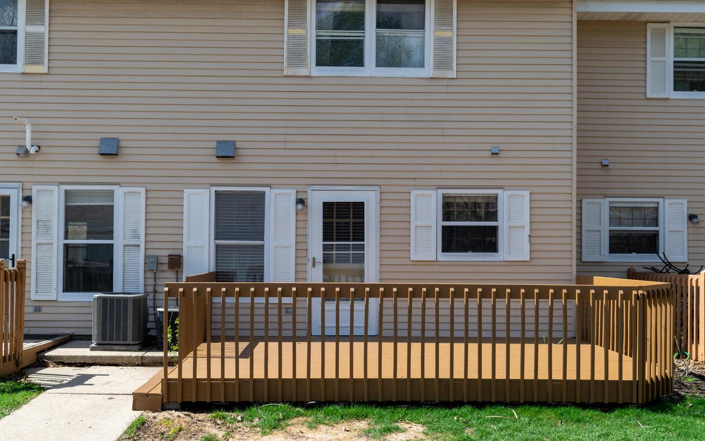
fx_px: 740
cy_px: 229
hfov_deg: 50.9
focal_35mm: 39
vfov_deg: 33.2
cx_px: 351
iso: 200
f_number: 7.1
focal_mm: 25
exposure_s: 1/640
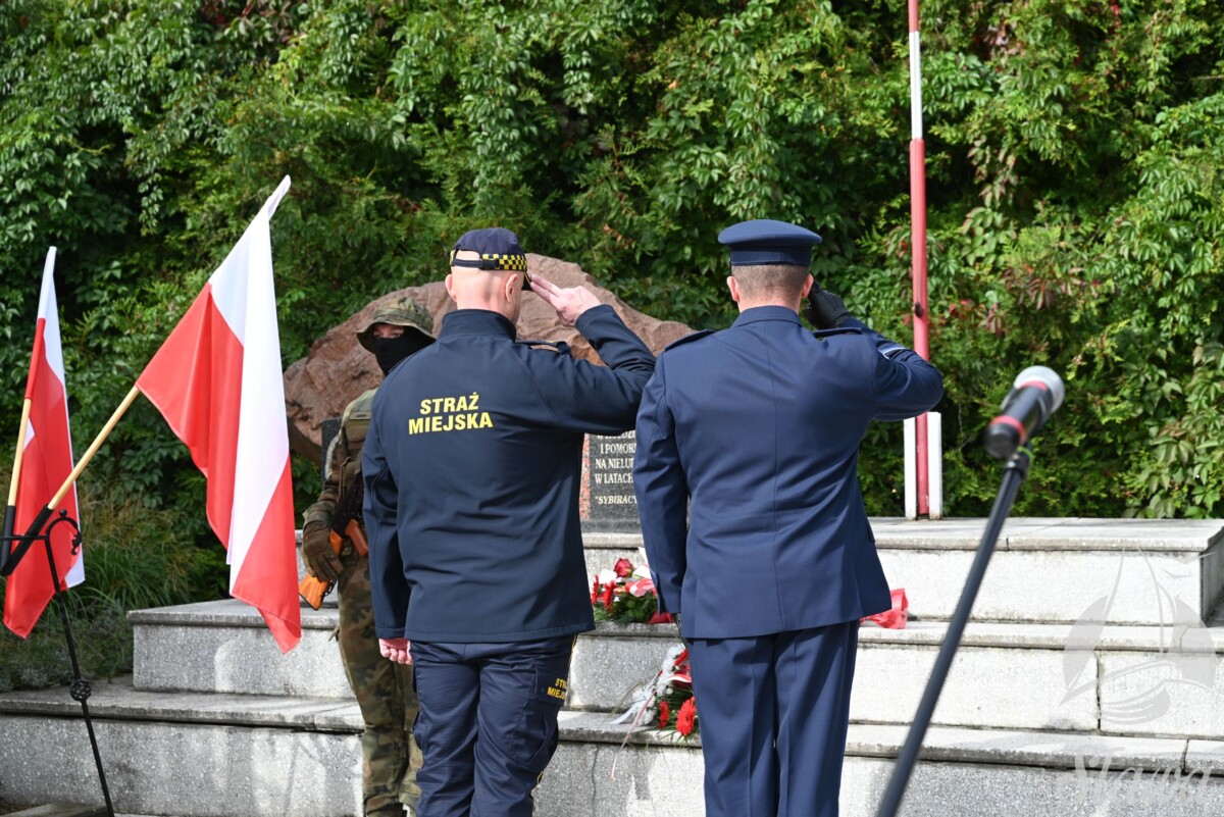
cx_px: 612
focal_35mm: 53
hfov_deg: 37.5
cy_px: 408
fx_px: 1803
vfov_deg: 25.5
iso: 125
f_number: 5.6
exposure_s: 1/250
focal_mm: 53
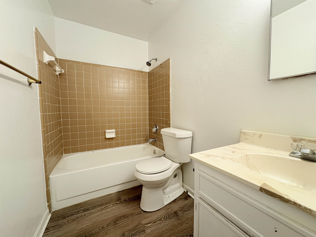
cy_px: 118
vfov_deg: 85.7
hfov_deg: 102.1
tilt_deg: -3.2
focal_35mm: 14
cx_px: 158
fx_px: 128
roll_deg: +0.6
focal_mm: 2.22
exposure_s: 1/60
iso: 160
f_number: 2.2
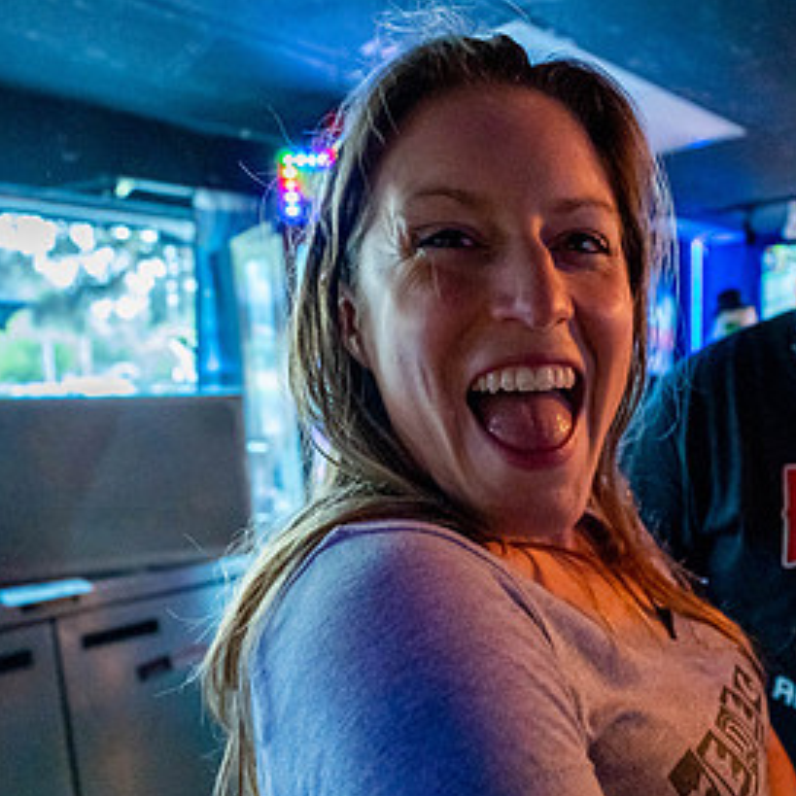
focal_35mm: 28
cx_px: 632
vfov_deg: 56.9
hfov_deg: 53.6
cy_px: 474
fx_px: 728
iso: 3200
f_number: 2.8
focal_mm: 14
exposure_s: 1/160
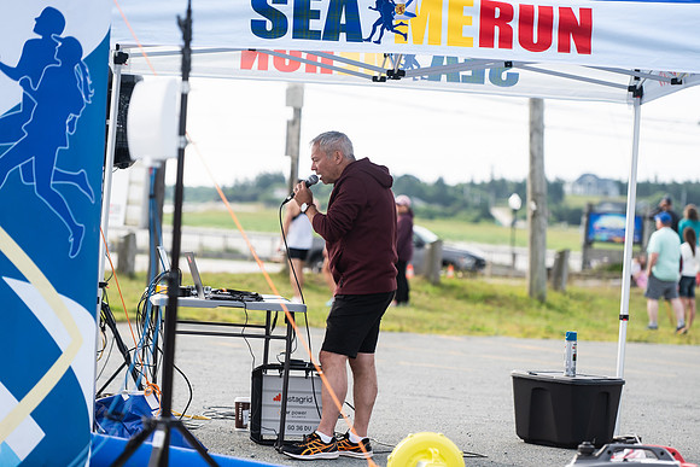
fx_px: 2839
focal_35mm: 146
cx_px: 342
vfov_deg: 9.4
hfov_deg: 14.1
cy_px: 243
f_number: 4.5
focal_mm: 140
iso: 250
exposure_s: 1/1000
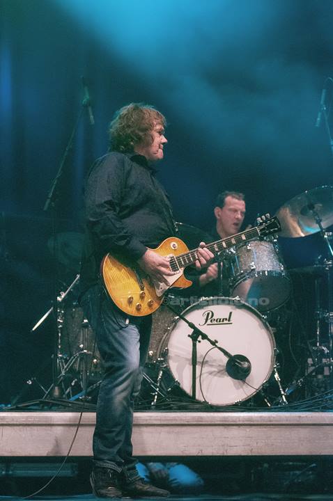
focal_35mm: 120
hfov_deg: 11.4
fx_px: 1670
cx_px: 166
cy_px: 250
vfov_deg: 17.1
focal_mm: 80
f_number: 2.8
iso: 3200
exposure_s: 1/320
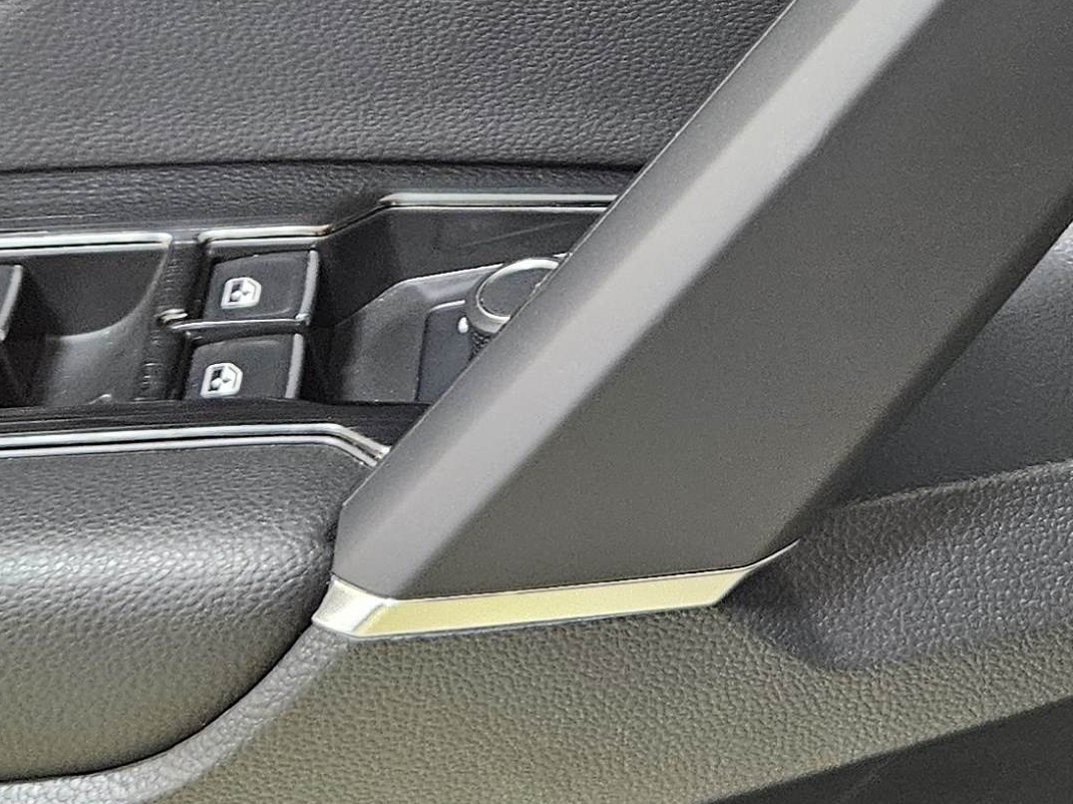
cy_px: -88
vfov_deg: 16.6
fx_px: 2665
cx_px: 728
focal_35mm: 86
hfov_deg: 22.7
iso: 640
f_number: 1.8
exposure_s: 1/37.1
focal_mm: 5.4
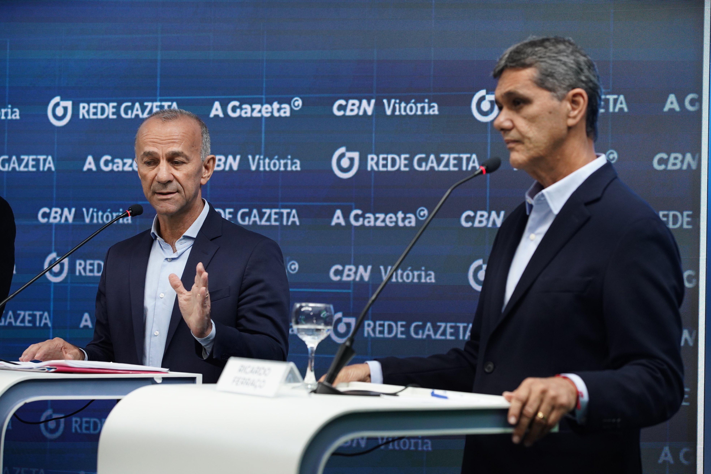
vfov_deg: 12.5
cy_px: 237
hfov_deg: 18.6
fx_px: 2172
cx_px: 356
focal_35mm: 110
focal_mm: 110
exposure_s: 1/200
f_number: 4.5
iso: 2500
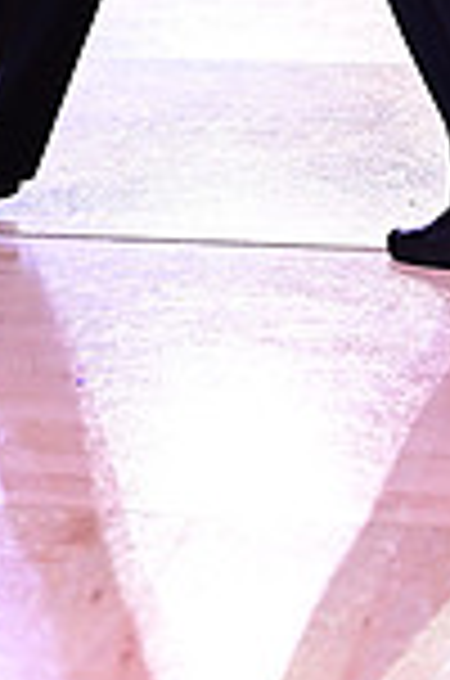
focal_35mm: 304
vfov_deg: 6.7
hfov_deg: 4.5
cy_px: -437
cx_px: -351
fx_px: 5726
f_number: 2.8
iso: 2000
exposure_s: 1/640
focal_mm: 79
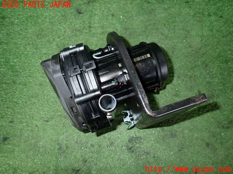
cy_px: 87
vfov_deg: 54.9
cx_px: 116
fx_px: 168
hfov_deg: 69.4
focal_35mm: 25
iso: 320
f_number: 5.6
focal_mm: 4.5
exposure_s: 1/30
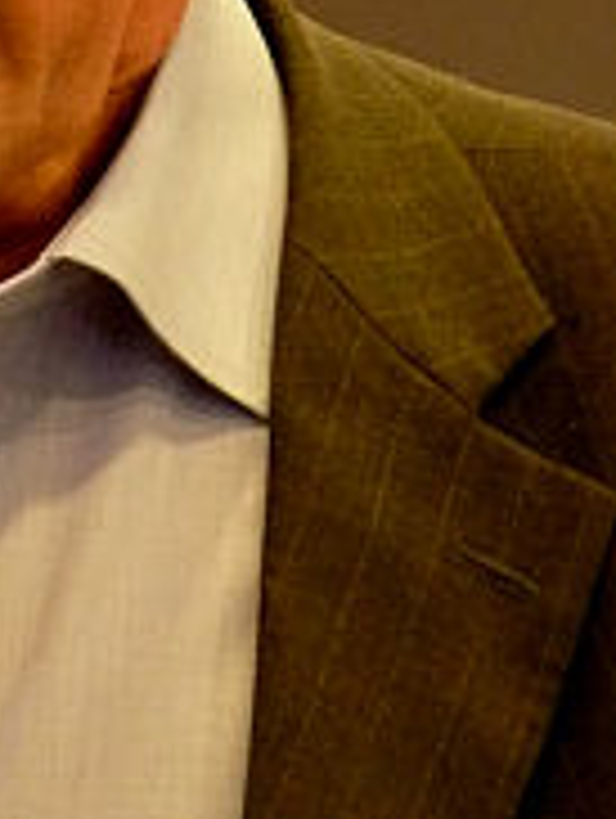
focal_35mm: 475
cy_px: 207
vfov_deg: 4.2
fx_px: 11244
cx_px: -139
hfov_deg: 3.1
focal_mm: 34.2
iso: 800
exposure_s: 1/50
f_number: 3.7
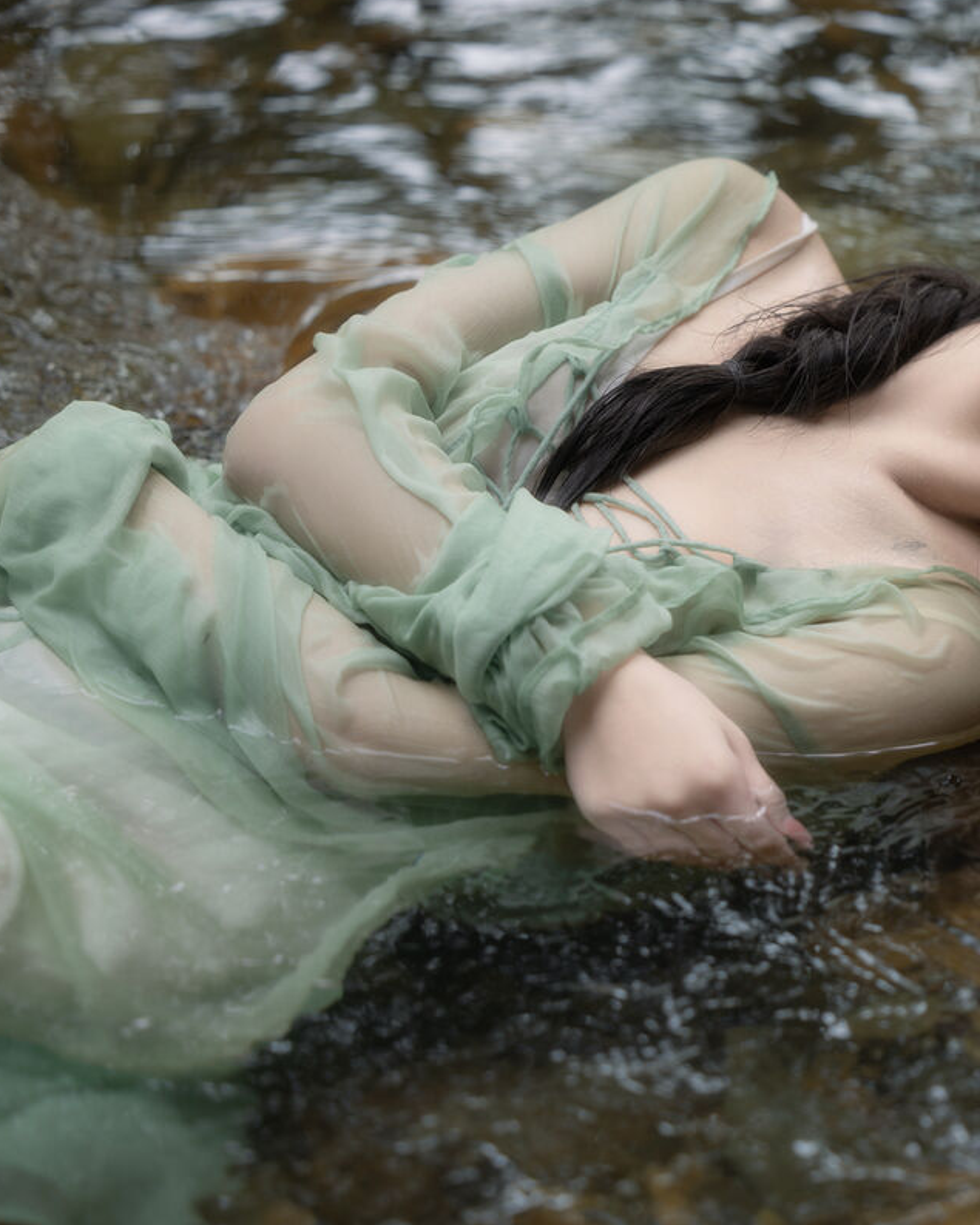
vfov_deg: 12.4
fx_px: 5657
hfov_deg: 9.9
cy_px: 609
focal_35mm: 156
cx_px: 857
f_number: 2.8
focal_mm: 111
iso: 100
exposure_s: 1/160
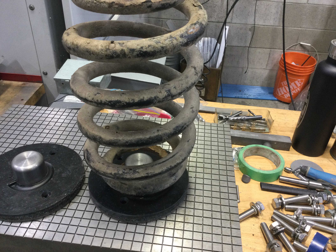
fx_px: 301
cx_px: 168
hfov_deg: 58.4
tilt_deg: -35.6
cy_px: 126
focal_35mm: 31
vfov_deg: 45.4
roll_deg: -3.6
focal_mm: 3.3
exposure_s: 1/30
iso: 100
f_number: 2.4
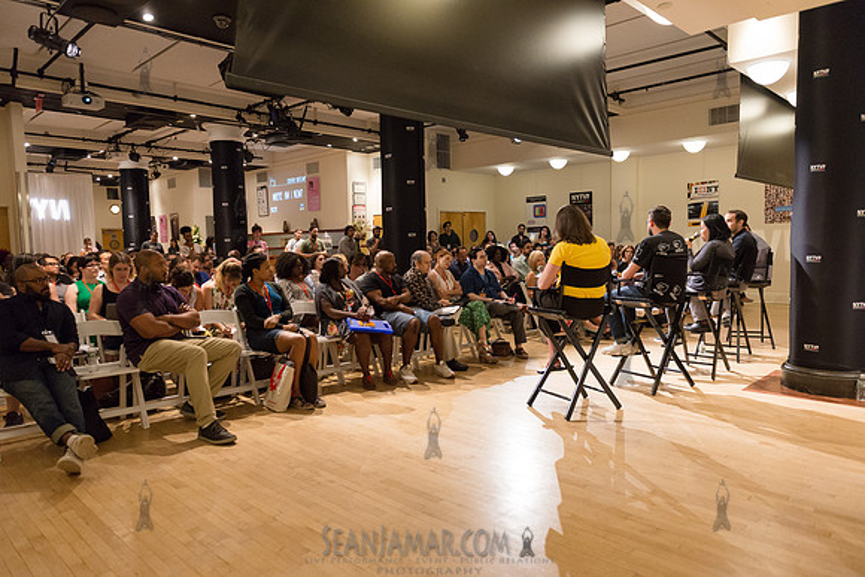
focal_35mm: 24
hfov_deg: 73.7
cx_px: 432
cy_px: 288
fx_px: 577
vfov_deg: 53.2
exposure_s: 1/320
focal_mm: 24
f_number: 3.5
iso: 3200
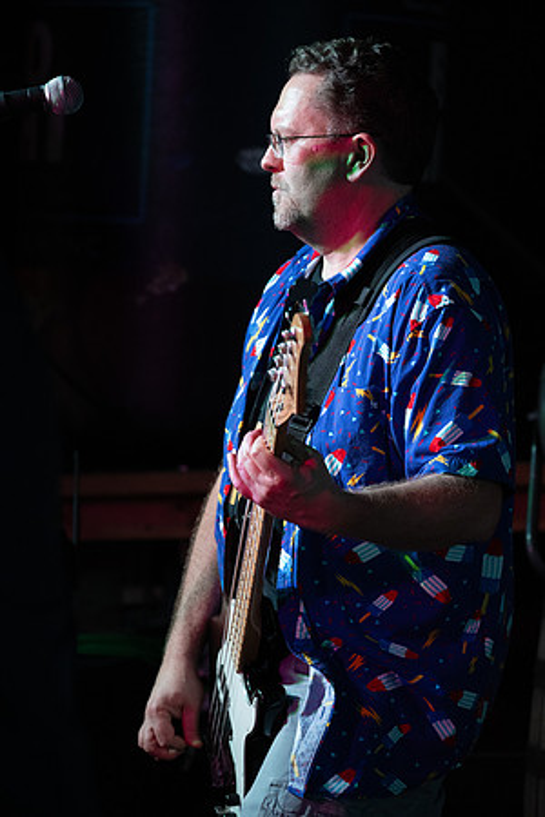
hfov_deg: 7.2
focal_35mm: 190
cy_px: 408
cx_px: 272
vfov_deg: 10.8
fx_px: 4314
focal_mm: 190
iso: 4000
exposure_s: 1/640
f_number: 5
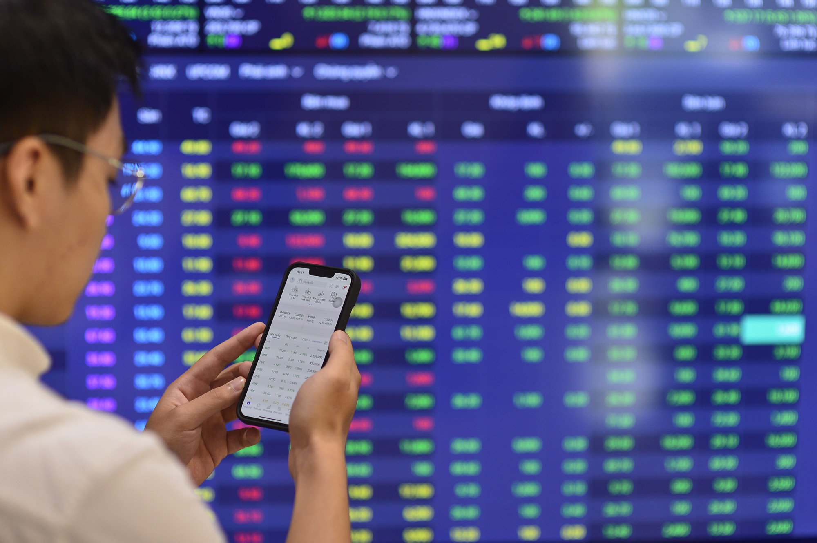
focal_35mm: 85
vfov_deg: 16.0
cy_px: 272
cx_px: 408
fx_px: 1927
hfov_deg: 23.9
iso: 1000
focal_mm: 85
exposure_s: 1/320
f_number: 2.2
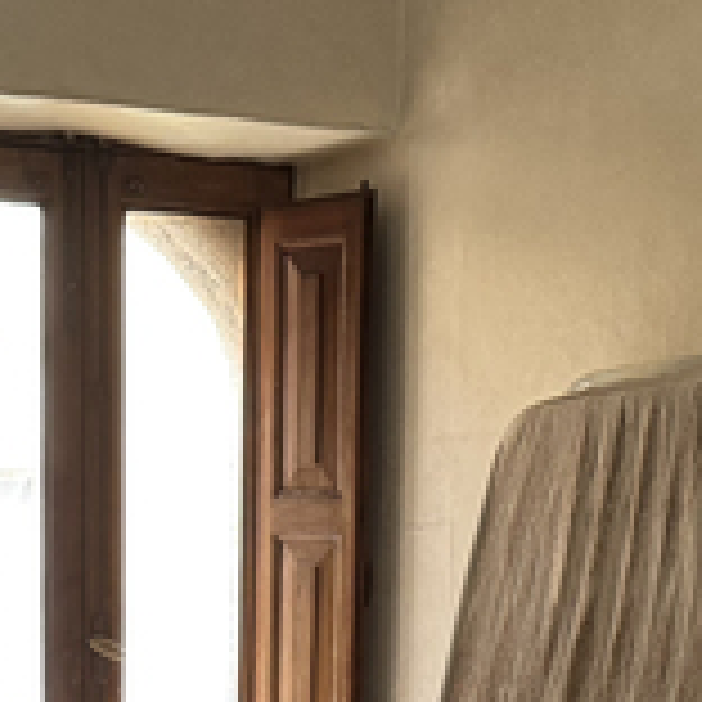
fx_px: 2363
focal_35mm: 103
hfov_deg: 16.9
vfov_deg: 15.4
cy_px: 1100
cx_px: 270
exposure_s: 1/60
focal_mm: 6.76
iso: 400
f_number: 1.78
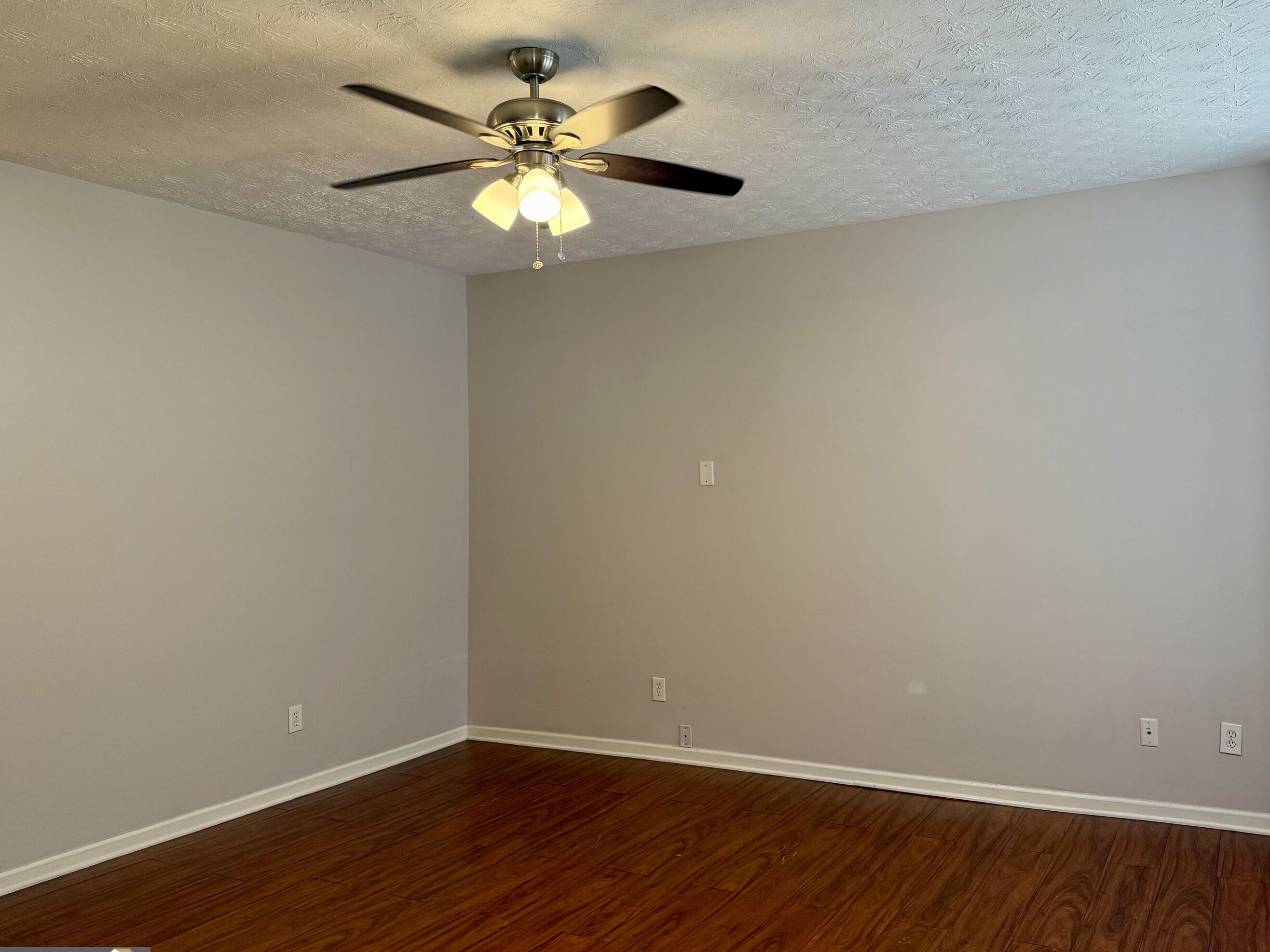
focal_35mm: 28
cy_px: 447
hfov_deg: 63.2
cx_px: 725
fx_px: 1027
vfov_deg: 49.7
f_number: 1.78
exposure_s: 1/120
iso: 250
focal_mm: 6.76
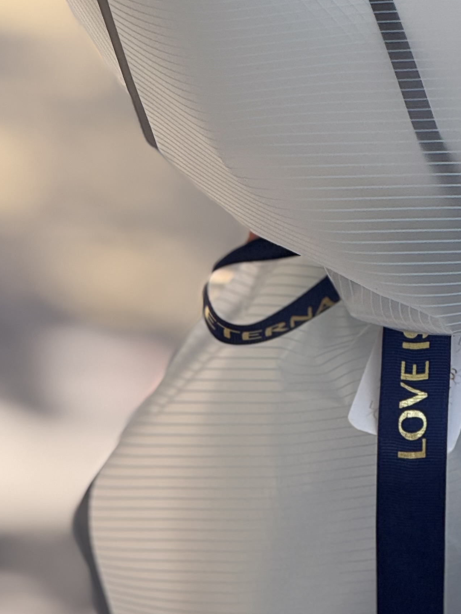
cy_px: -64
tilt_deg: -11.0
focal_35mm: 286
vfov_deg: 6.9
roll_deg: -1.9
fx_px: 5078
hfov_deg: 5.2
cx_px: 473
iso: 50
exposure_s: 1/567
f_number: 2.8
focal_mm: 15.66
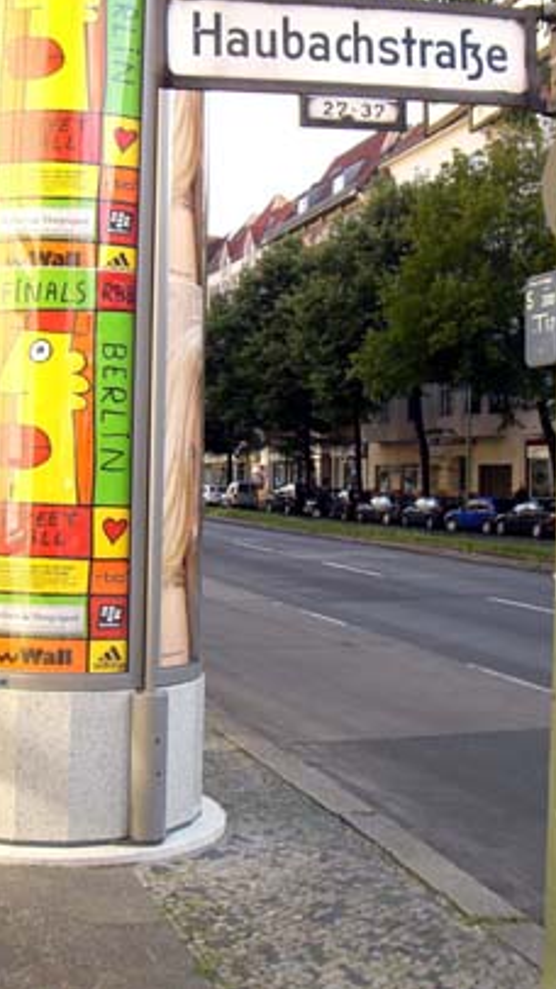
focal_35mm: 51
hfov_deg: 23.5
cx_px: 252
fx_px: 1338
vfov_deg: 40.4
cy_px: 385
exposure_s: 1/250
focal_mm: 6.2
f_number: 2.7
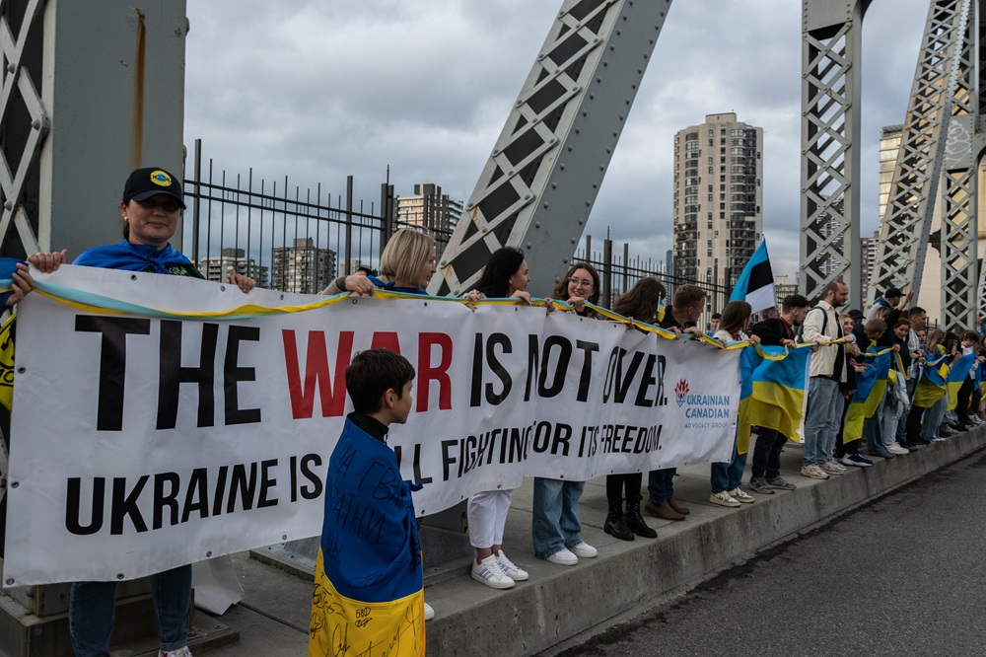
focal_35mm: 27
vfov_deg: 47.9
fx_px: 739
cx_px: 493
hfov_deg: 67.4
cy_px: 328
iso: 560
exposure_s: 1/250
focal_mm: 18
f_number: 3.5
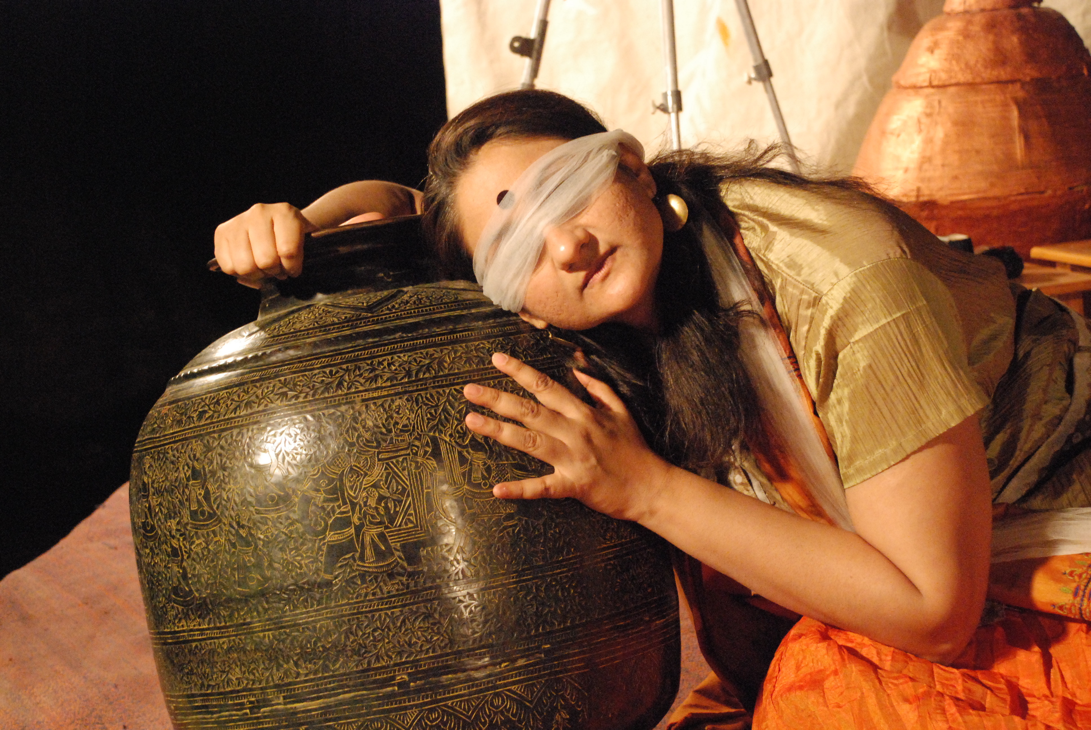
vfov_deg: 19.0
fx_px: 2185
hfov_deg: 28.0
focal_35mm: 72
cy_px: 365
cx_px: 546
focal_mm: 48
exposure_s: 1/60
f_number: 6.3
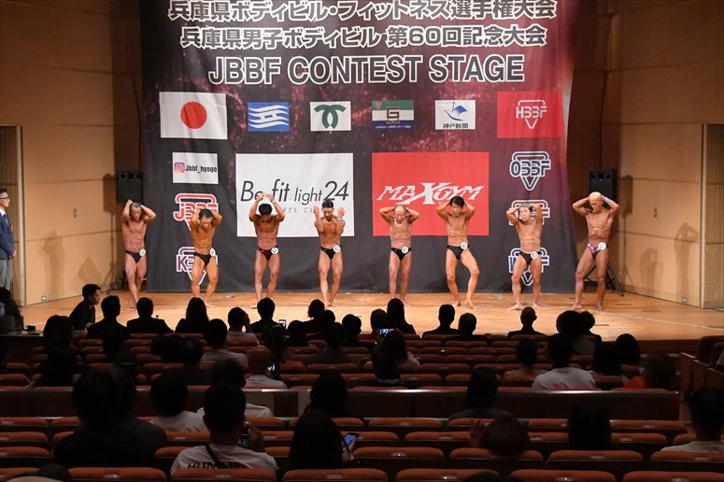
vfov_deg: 18.2
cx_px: 362
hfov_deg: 27.0
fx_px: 1508
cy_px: 241
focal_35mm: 75
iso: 11400
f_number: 5.6
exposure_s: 1/400
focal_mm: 50
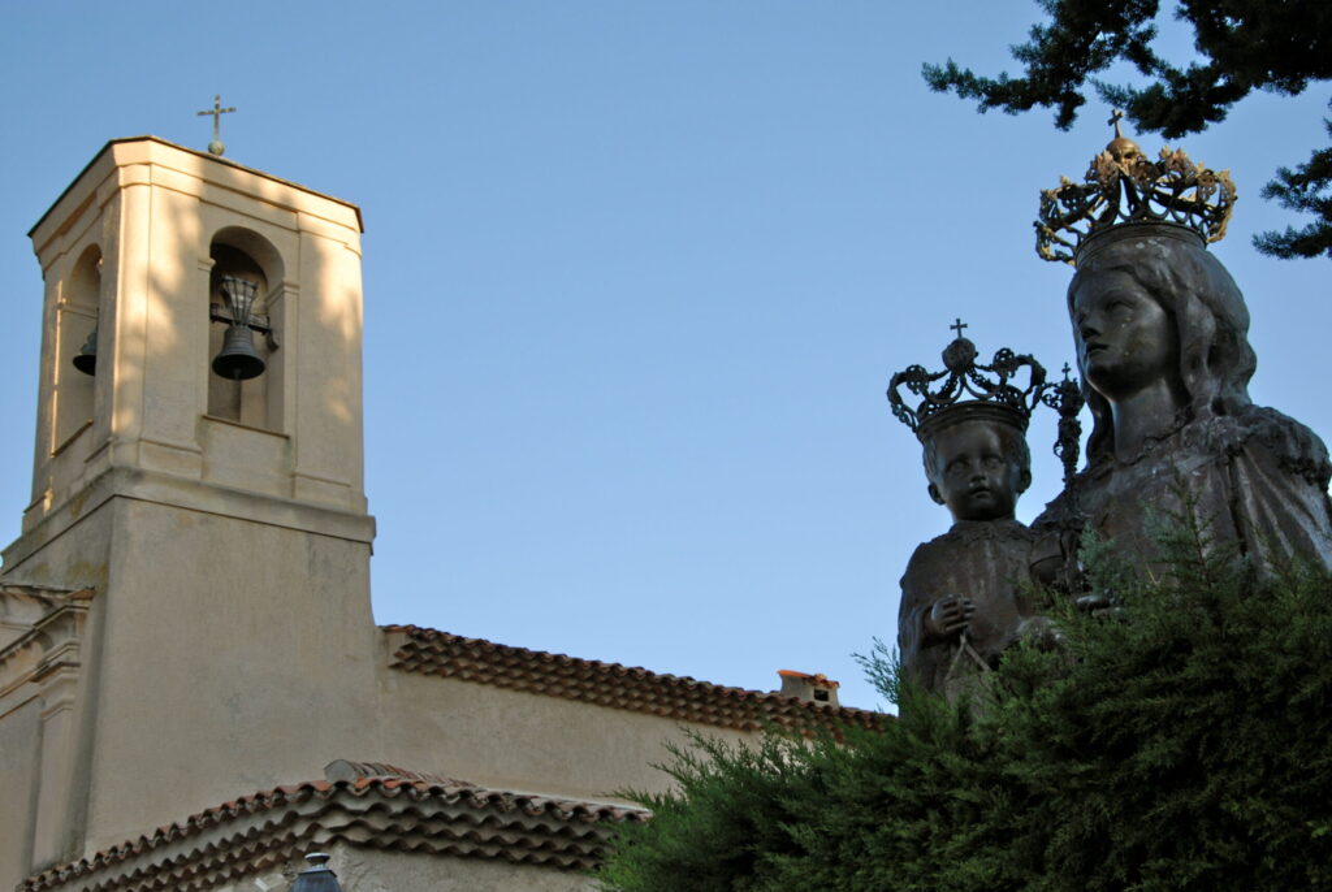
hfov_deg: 37.8
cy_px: 446
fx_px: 1945
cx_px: 666
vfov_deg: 25.8
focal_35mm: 52
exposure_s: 1/200
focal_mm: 35
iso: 250
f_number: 5.6
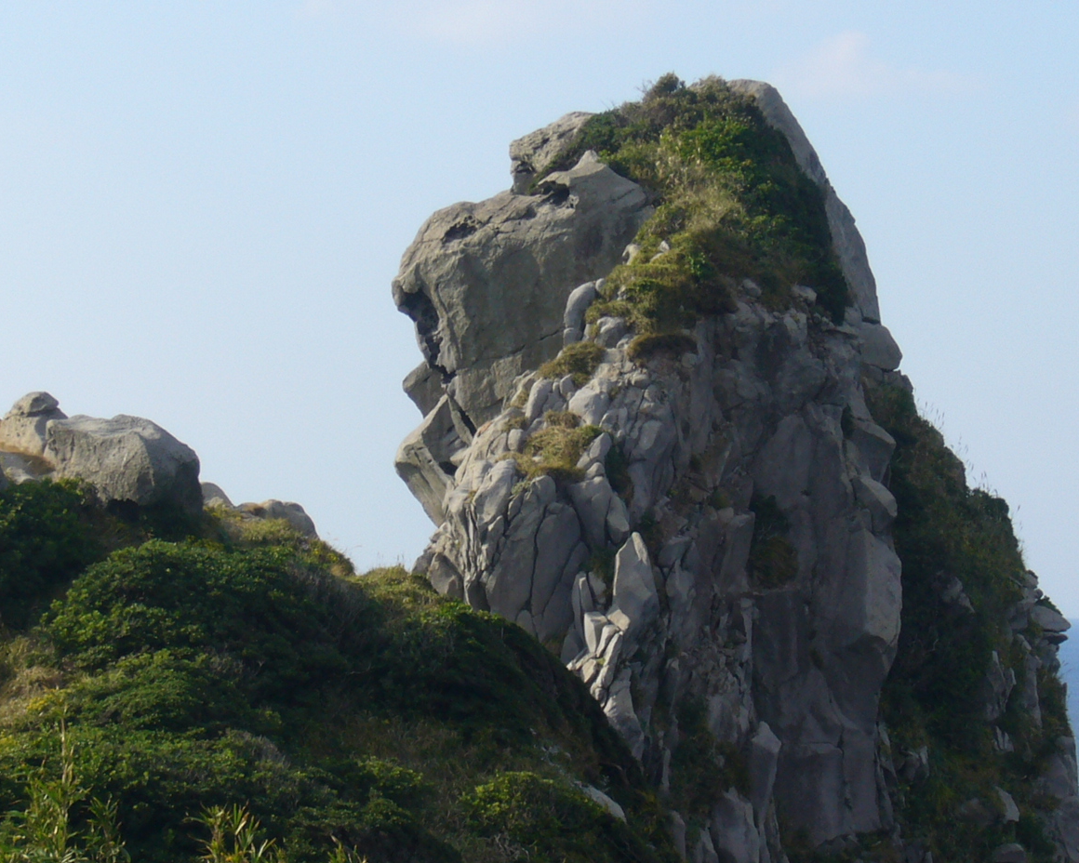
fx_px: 5780
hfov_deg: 10.7
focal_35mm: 181
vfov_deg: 8.5
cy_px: 402
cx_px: 525
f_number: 10
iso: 80
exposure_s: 1/100
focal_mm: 17.4
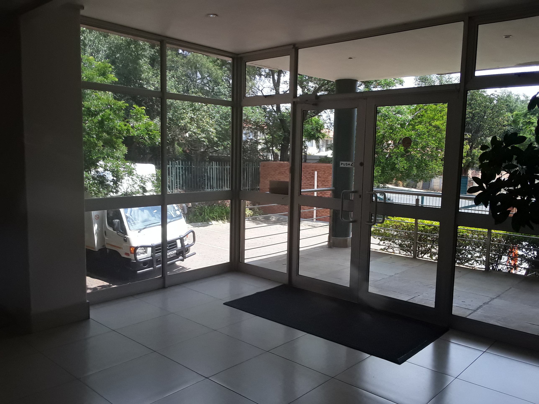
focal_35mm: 30
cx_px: 270
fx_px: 467
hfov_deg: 60.0
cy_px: 202
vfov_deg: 46.8
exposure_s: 1/298
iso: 40
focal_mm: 2.2
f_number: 1.9
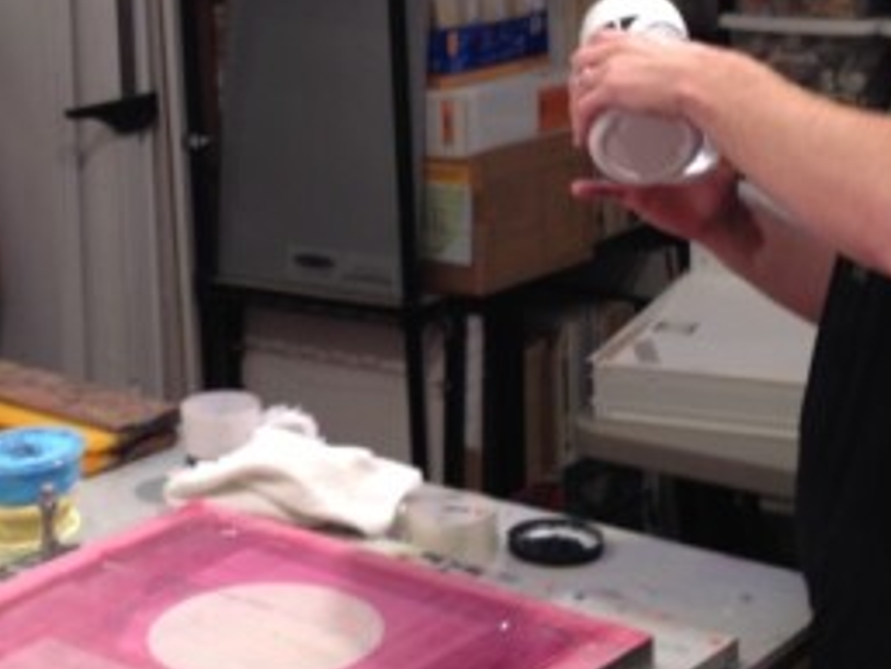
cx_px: 274
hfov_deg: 22.4
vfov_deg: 16.8
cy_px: 128
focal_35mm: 87
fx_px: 2240
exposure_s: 1/20
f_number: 2.4
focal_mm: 4.28
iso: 80
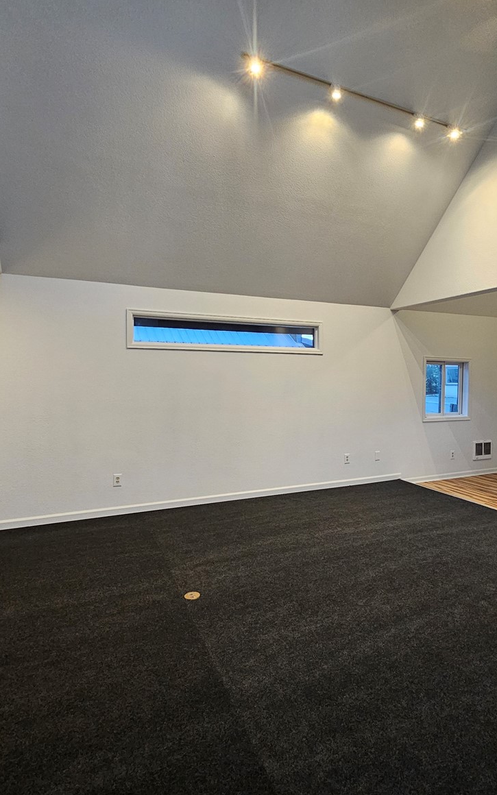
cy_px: 387
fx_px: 412
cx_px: 306
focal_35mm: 19
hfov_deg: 61.5
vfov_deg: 88.0
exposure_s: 1/30
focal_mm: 2.2
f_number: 2.2
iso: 320
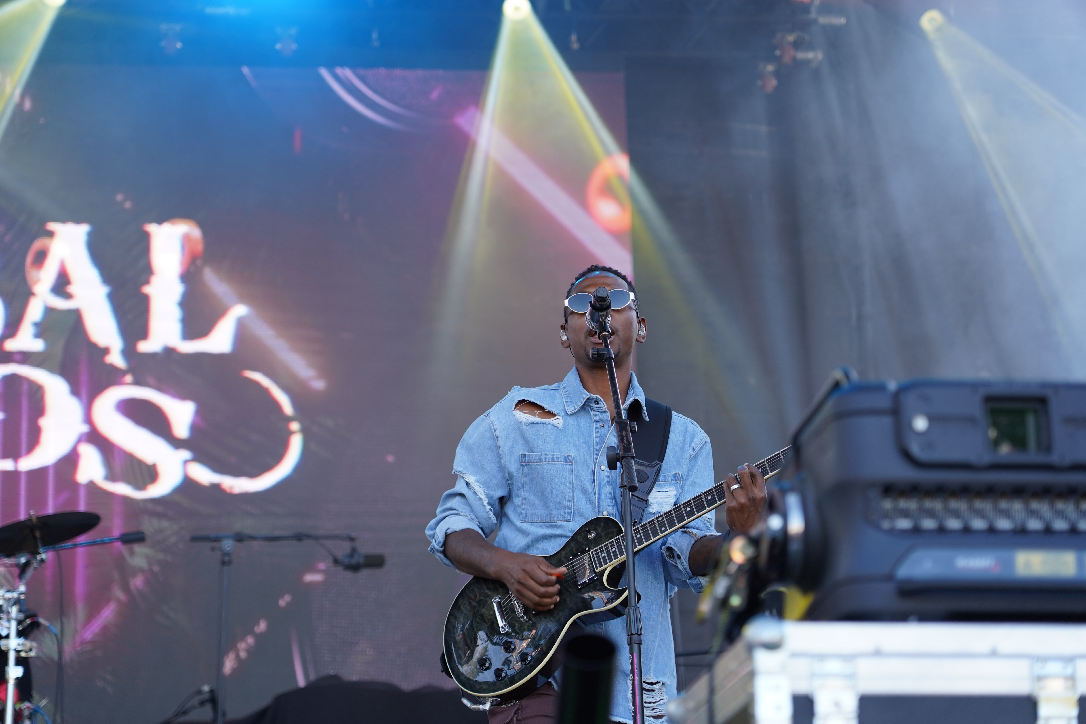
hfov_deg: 21.2
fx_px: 2896
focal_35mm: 96
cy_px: 362
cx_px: 543
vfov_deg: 14.3
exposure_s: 1/160
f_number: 4
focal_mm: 96
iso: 200
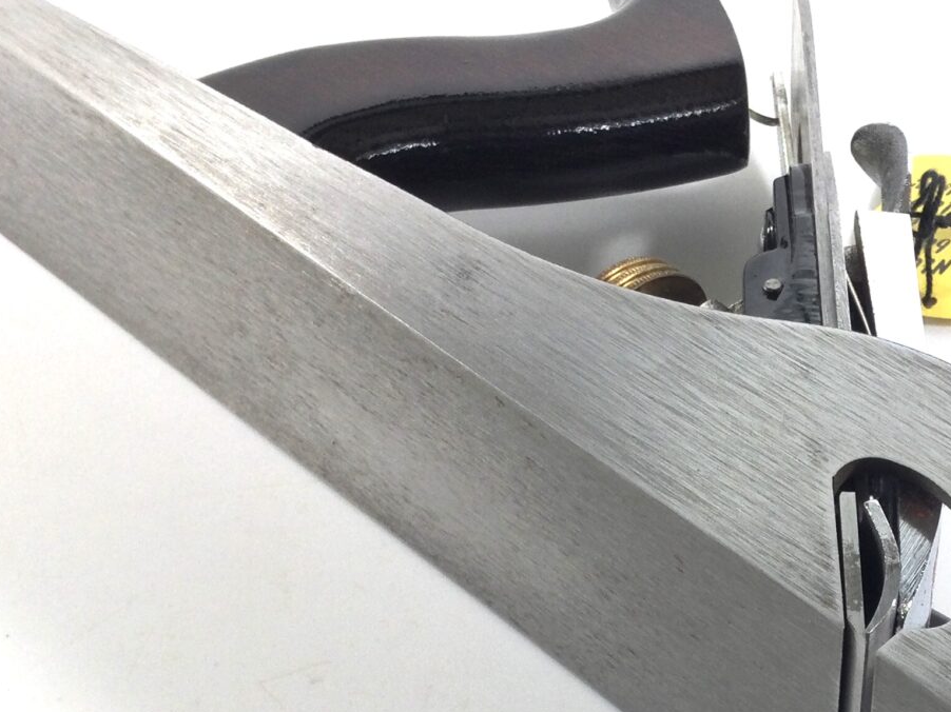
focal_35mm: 66
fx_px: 1813
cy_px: 640
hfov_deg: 28.6
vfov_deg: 21.7
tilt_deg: -50.2
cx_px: 785
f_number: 2.4
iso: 32
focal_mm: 3.3
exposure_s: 1/100
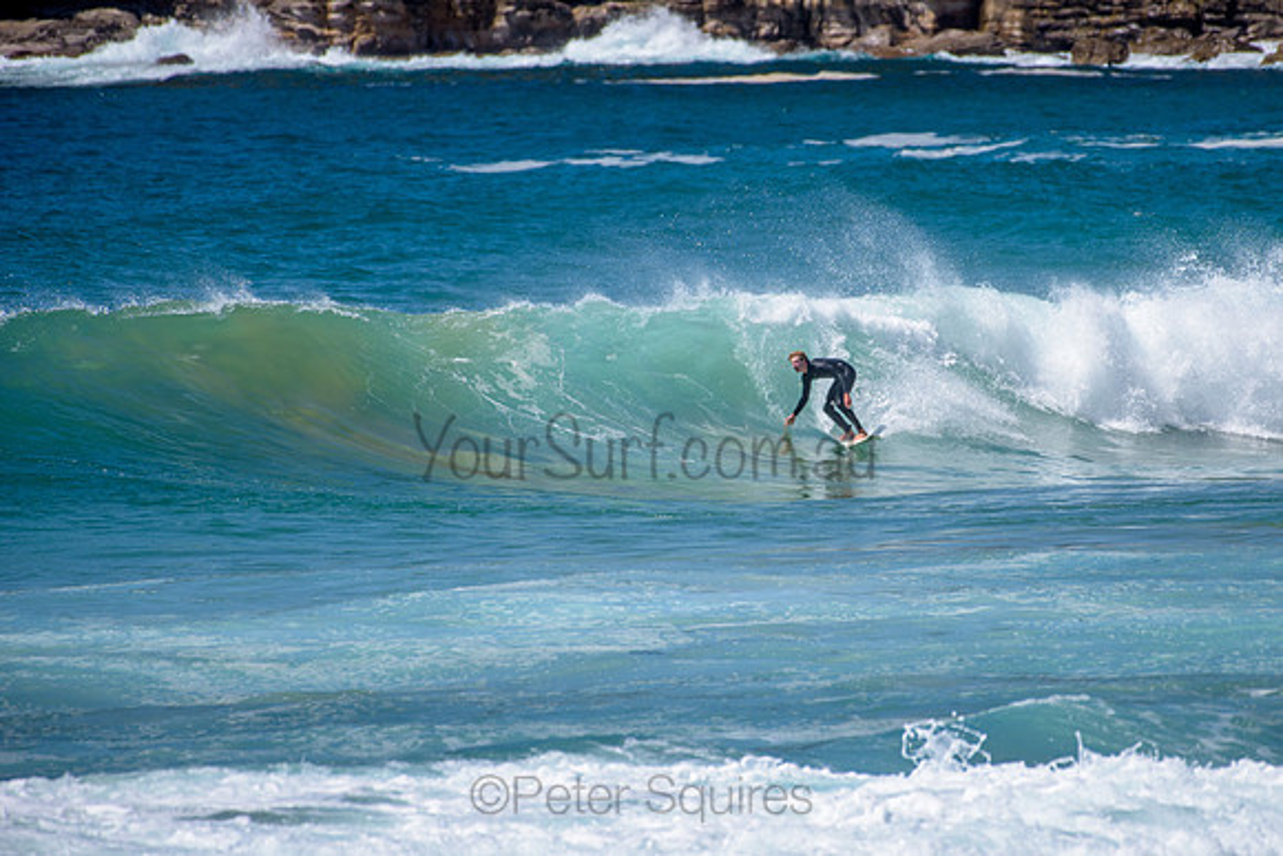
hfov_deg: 3.4
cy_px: 403
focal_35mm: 613
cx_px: 786
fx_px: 21844
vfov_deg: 2.2
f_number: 5.6
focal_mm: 500
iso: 100
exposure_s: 1/2000
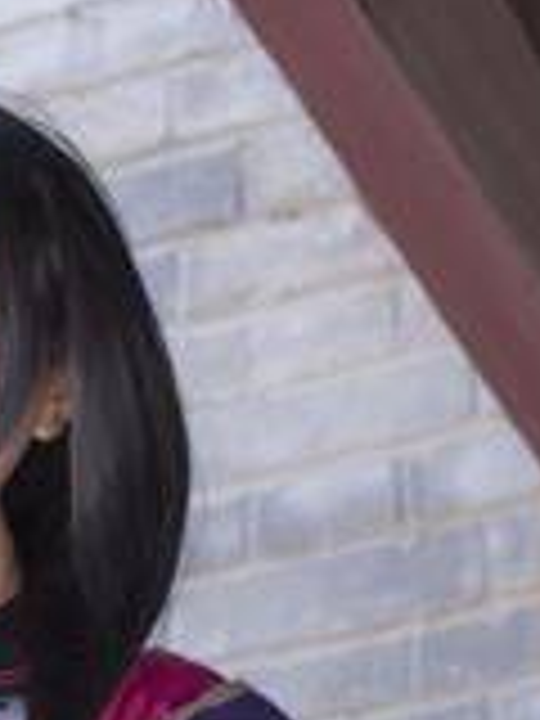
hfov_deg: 3.9
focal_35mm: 375
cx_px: -274
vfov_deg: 5.2
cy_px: 1170
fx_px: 7800
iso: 160
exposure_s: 1/160
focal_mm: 52
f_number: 2.8
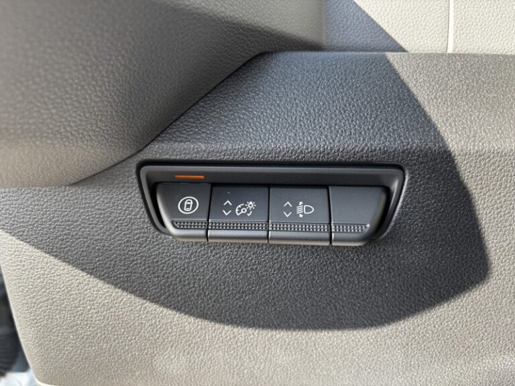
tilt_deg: -13.3
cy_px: 193
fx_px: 387
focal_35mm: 26
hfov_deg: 67.3
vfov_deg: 53.1
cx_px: 258
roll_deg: -0.4
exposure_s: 1/121
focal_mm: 5.96
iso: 64
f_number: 1.6
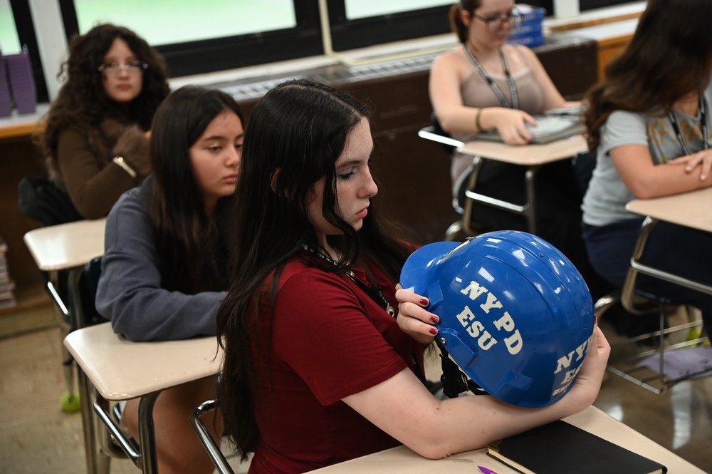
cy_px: 237
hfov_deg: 32.4
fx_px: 1225
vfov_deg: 21.9
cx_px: 356
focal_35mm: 62
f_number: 4
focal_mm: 62
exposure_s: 1/400
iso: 3200
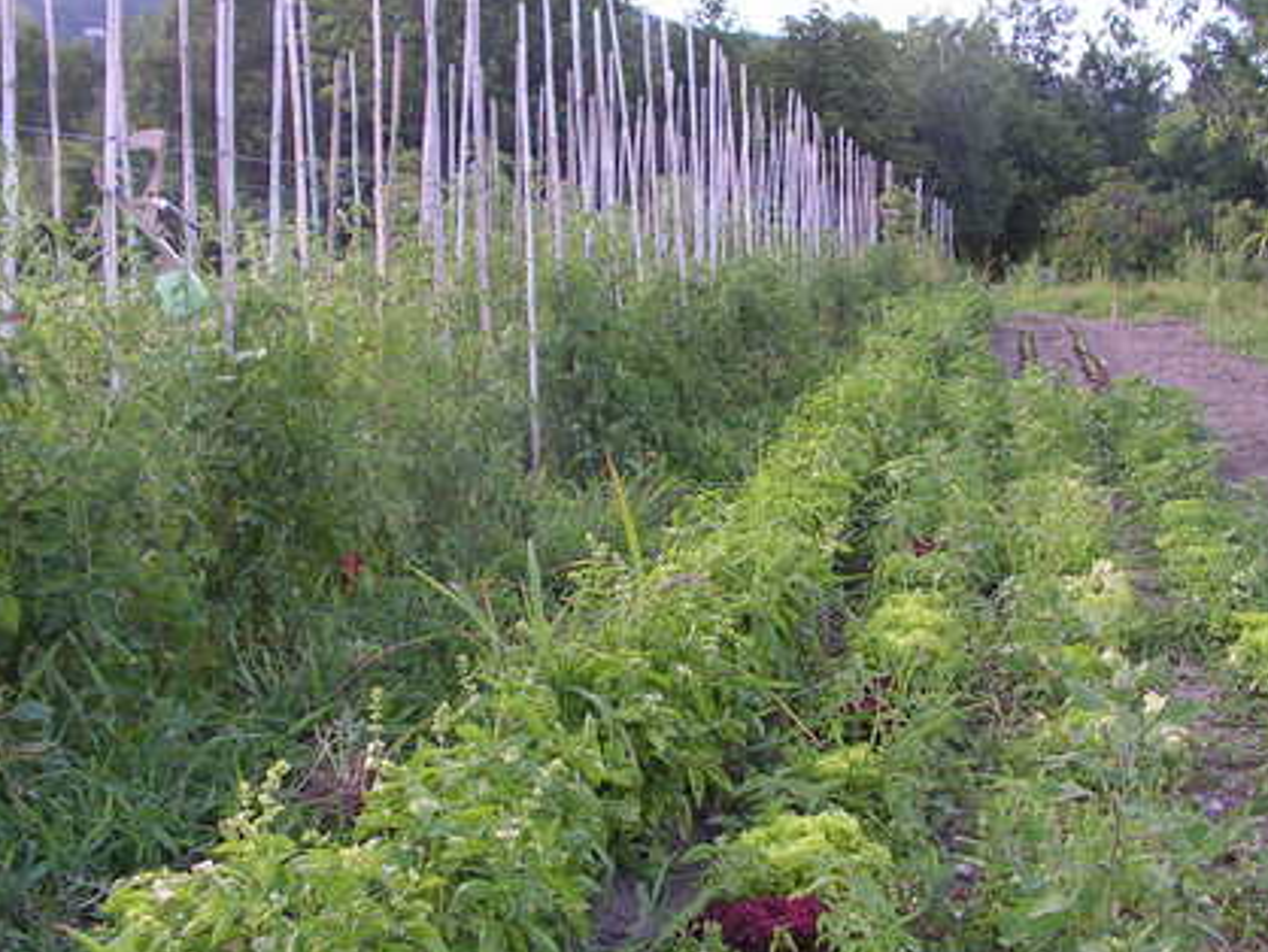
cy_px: 453
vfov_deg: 31.5
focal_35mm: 46
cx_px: 658
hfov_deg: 41.2
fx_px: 1686
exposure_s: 1/40
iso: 100
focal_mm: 6
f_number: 3.2
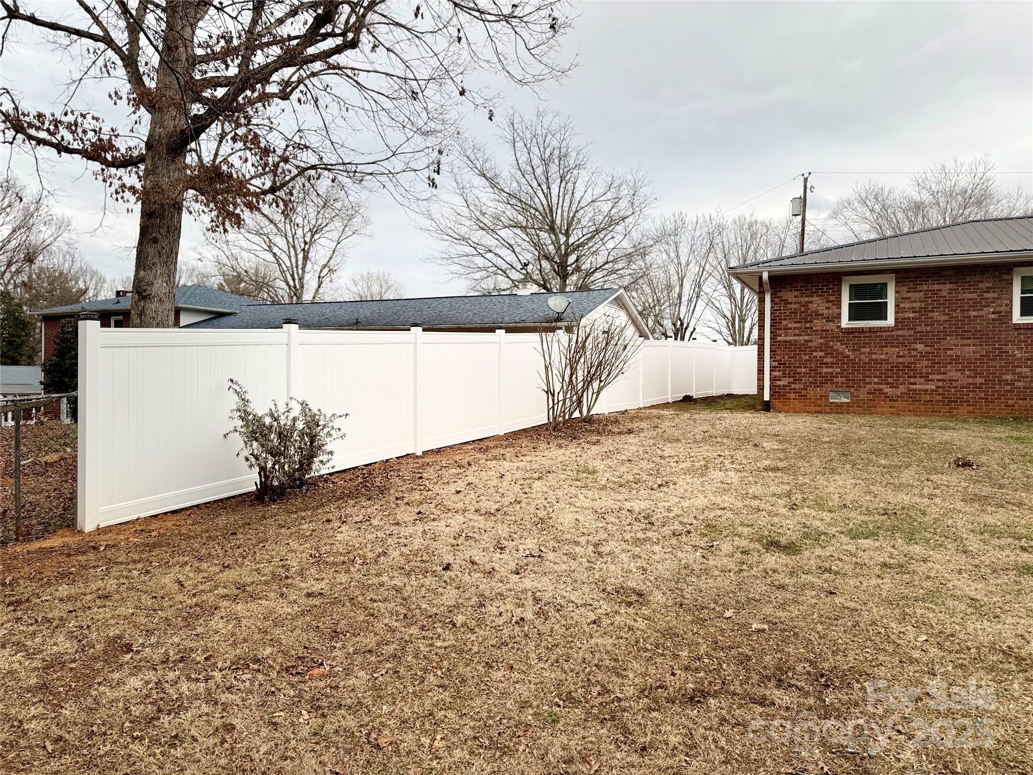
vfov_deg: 56.8
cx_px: 516
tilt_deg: -1.4
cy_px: 388
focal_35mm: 24
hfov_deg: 71.6
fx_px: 716
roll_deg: -1.4
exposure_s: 1/121
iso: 50
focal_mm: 6.76
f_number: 1.78
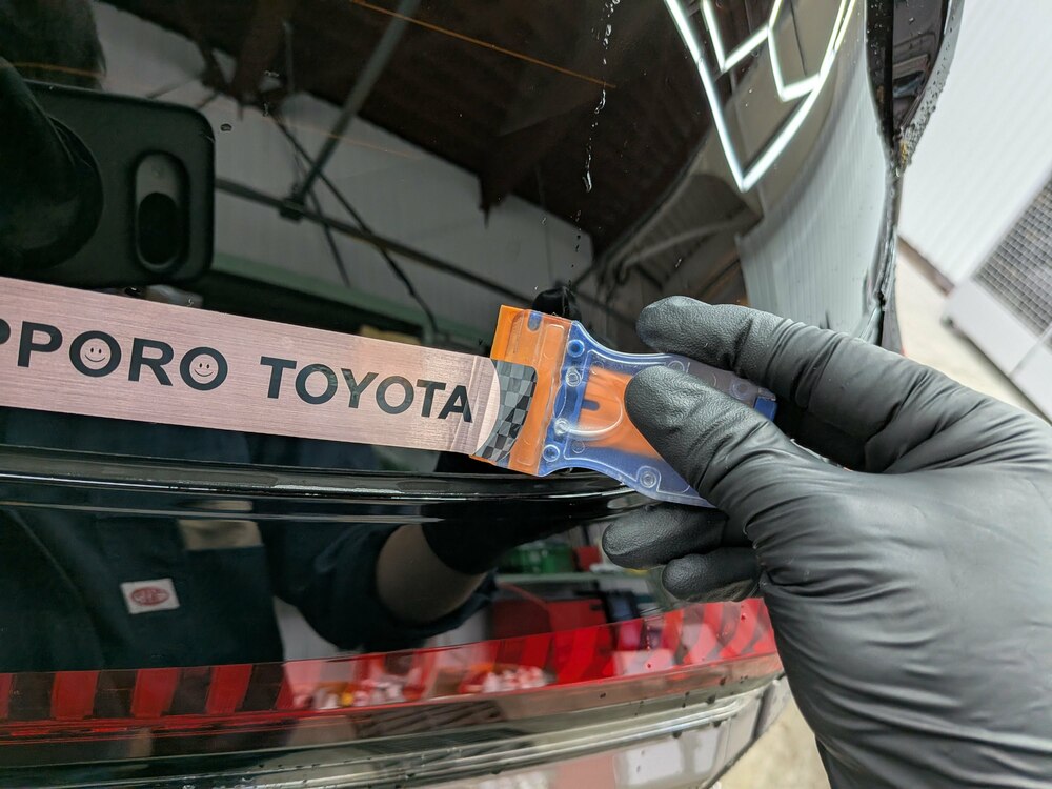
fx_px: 729
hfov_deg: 71.6
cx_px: 526
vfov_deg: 56.8
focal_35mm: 24
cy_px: 394
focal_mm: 4.53
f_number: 1.7
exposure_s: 1/120
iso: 151
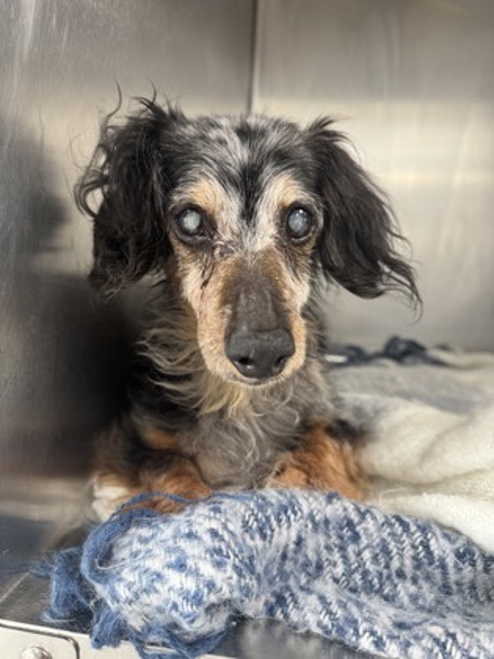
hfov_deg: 56.8
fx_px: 457
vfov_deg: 71.6
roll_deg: -3.4
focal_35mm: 24
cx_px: 247
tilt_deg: -6.6
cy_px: 330
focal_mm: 6.76
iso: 250
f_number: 1.78
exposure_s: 1/50
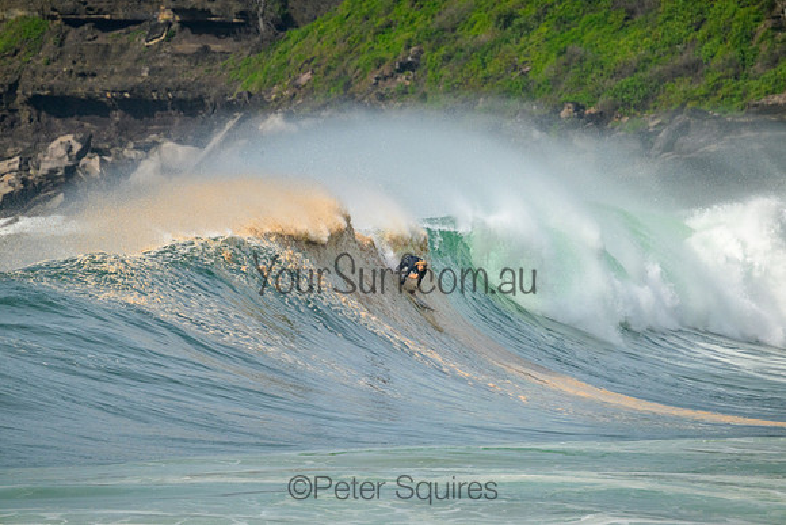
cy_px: 262
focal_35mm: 800
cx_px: 393
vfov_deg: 1.7
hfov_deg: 2.6
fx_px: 17470
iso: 800
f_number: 11
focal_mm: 800
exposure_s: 1/2500
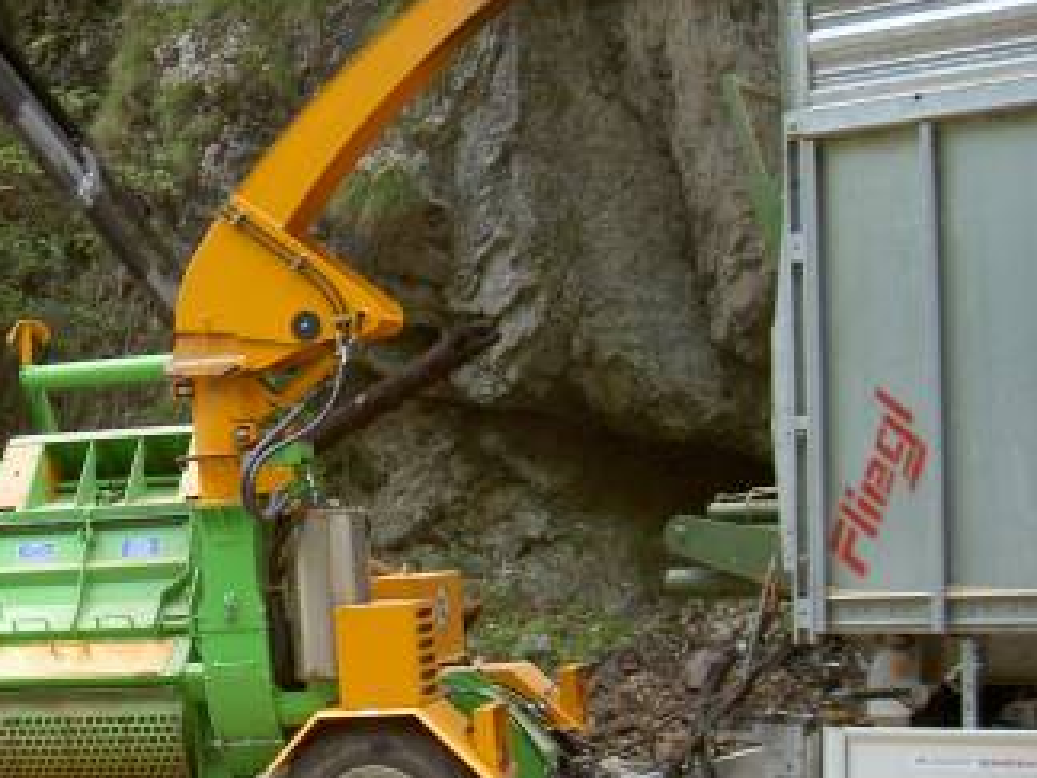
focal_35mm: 77
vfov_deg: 19.1
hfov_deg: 24.3
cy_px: 480
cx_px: 19
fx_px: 2307
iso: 50
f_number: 2.8
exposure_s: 1/80
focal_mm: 8
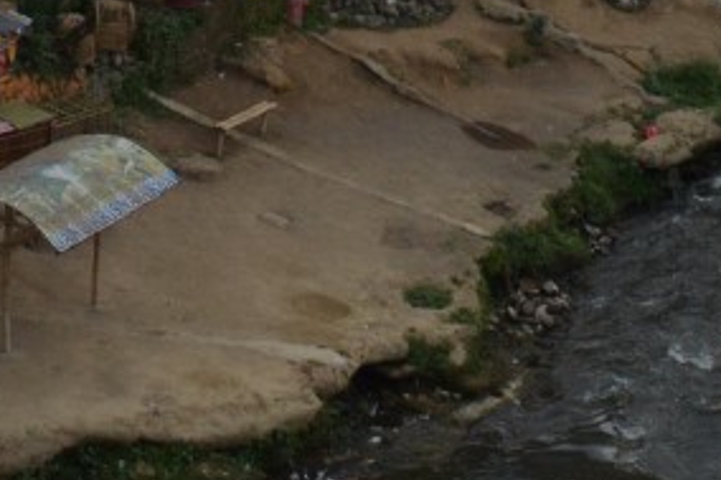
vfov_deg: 8.3
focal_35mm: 154
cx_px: 48
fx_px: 3082
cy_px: -612
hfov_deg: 13.2
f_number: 11
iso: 400
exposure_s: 1/250
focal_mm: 18
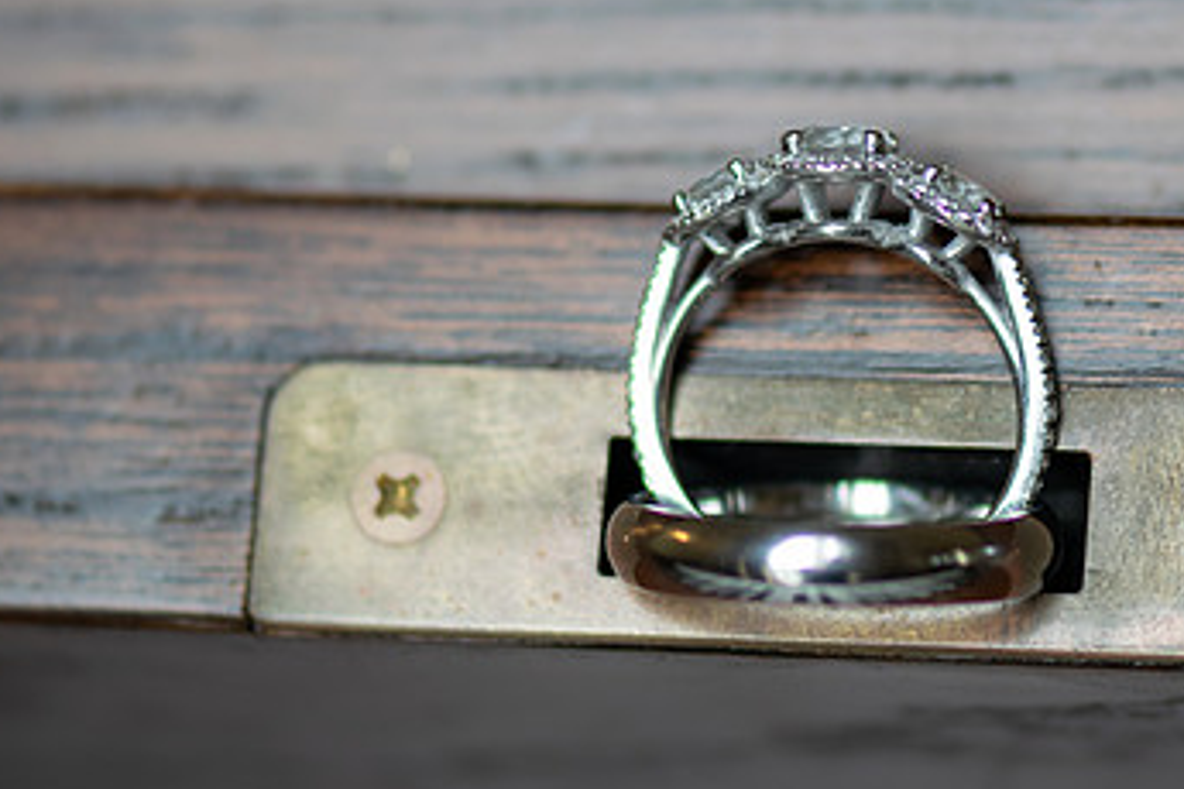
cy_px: 314
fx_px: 8715
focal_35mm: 265
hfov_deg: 7.8
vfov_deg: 5.2
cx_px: 889
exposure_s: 1/160
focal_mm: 105
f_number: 3.2
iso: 125
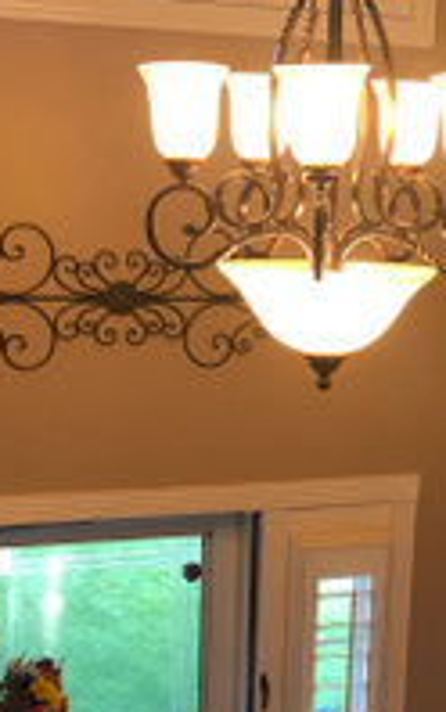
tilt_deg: -14.1
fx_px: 1398
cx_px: 317
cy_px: 532
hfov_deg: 18.0
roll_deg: -2.1
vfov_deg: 28.2
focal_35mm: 72
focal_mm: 4
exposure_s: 1/30
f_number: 1.8
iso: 40
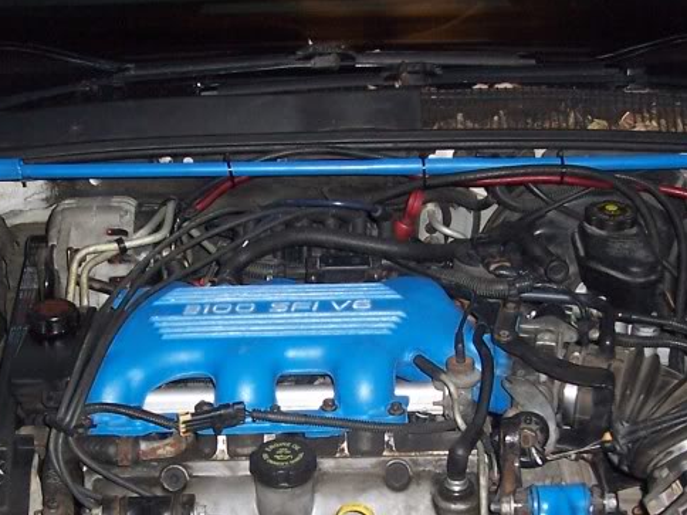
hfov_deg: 27.0
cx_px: 363
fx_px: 1429
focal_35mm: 72
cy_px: 426
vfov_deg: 20.2
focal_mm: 5.6
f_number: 2.7
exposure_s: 1/2
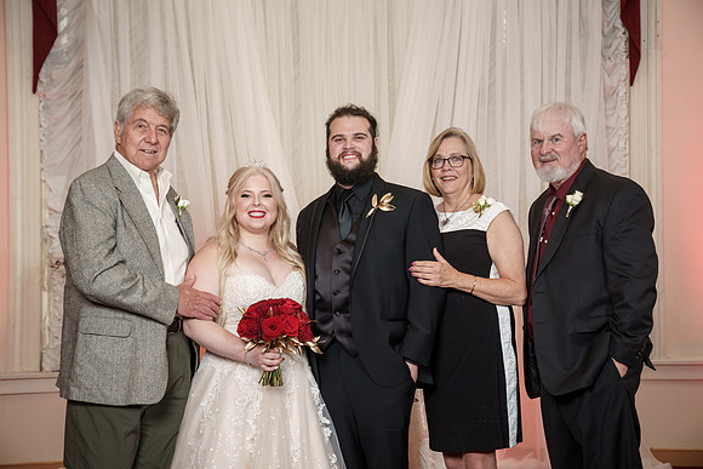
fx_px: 1211
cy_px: 234
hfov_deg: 32.4
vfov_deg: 21.9
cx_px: 352
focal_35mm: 62
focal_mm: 62
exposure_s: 1/100
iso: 2000
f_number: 4
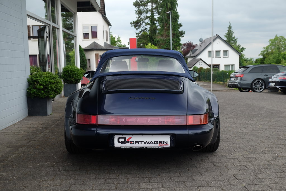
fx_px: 342
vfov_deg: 31.2
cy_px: 96
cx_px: 143
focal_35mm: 43
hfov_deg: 45.4
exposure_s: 1/150
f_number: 5
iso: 200
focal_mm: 28.9
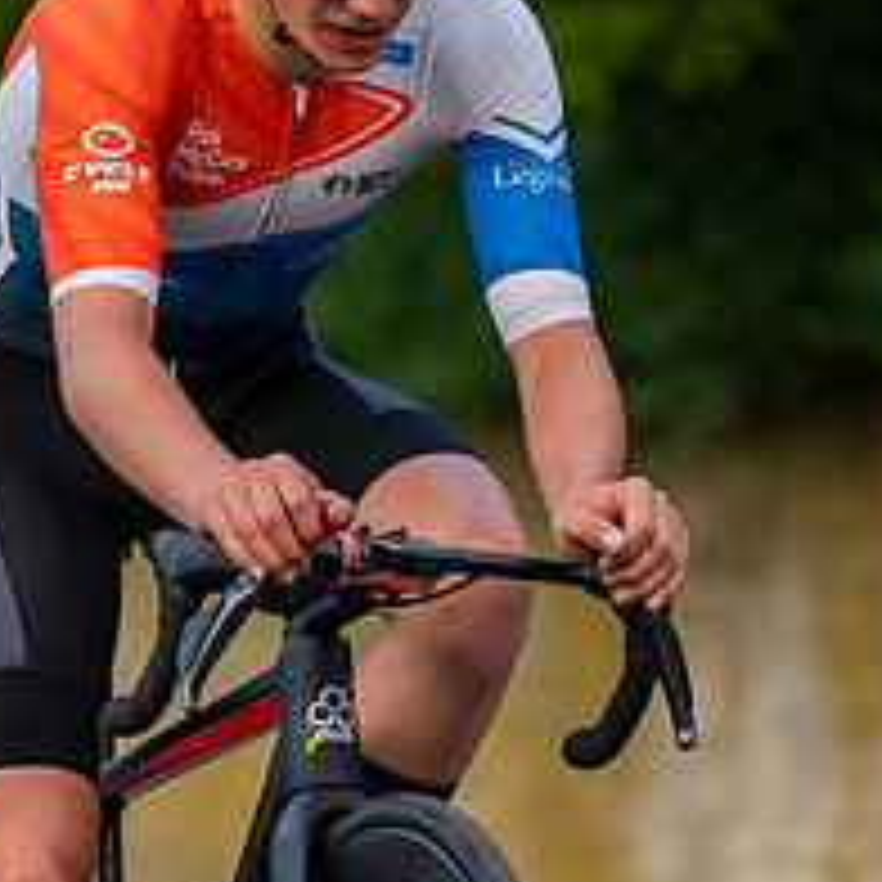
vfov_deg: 4.7
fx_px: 10752
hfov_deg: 4.7
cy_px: 443
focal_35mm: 373
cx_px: 28
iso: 1250
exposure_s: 1/1000
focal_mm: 135
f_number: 2.8
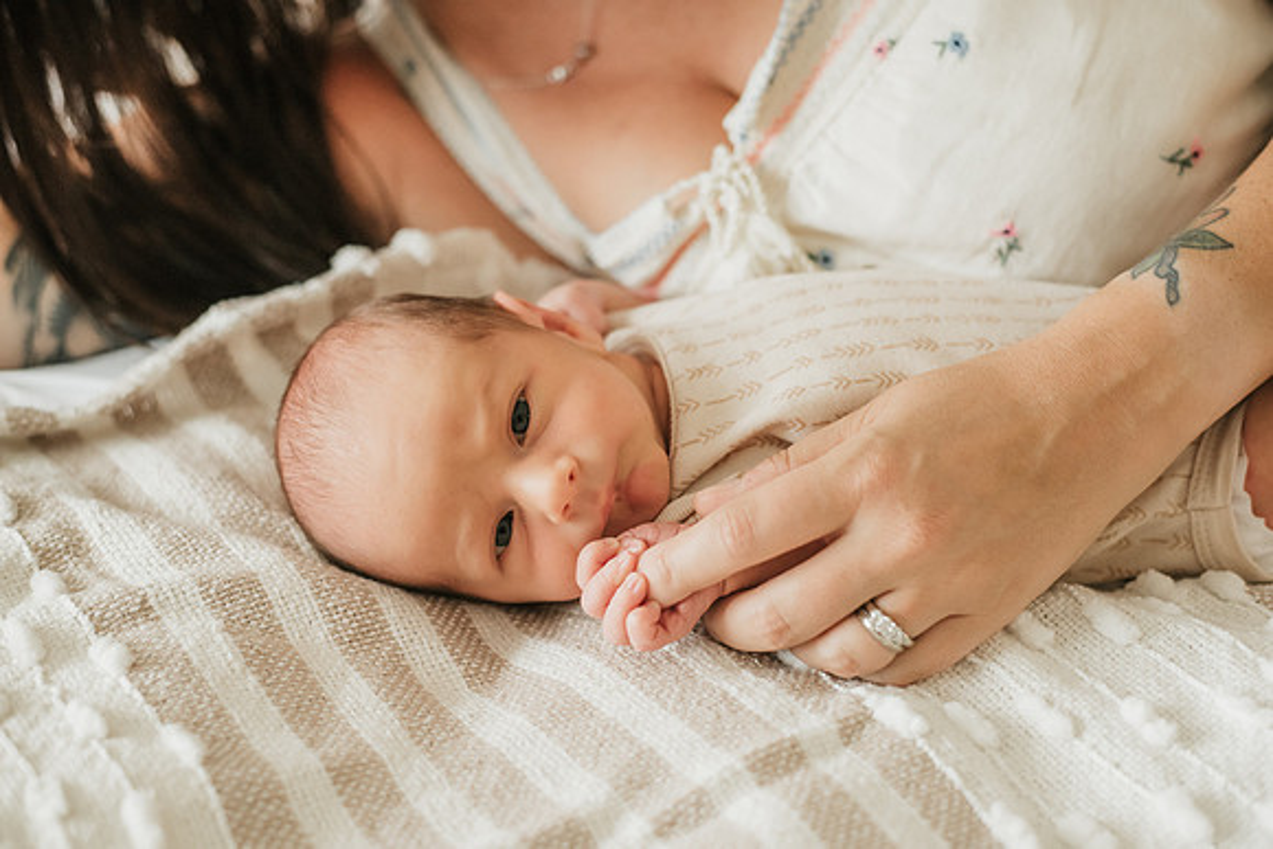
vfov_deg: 27.0
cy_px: 424
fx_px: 1768
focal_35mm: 50
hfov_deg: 39.6
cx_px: 636
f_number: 2.8
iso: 1600
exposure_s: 1/500
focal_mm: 50
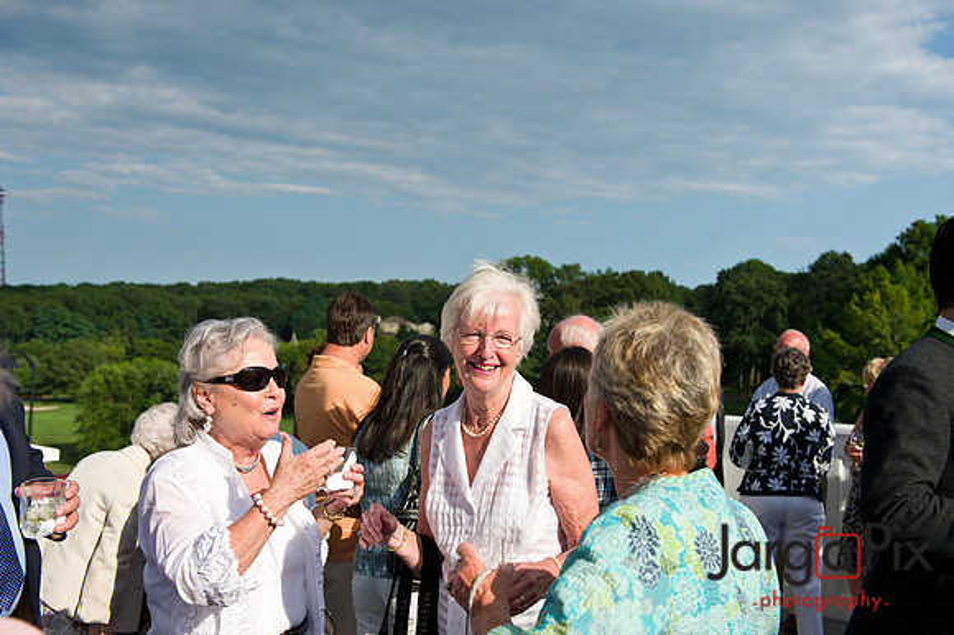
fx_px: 1006
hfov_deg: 50.7
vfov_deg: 35.0
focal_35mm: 38
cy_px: 318
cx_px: 477
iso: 400
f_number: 5
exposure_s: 1/3200
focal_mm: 38
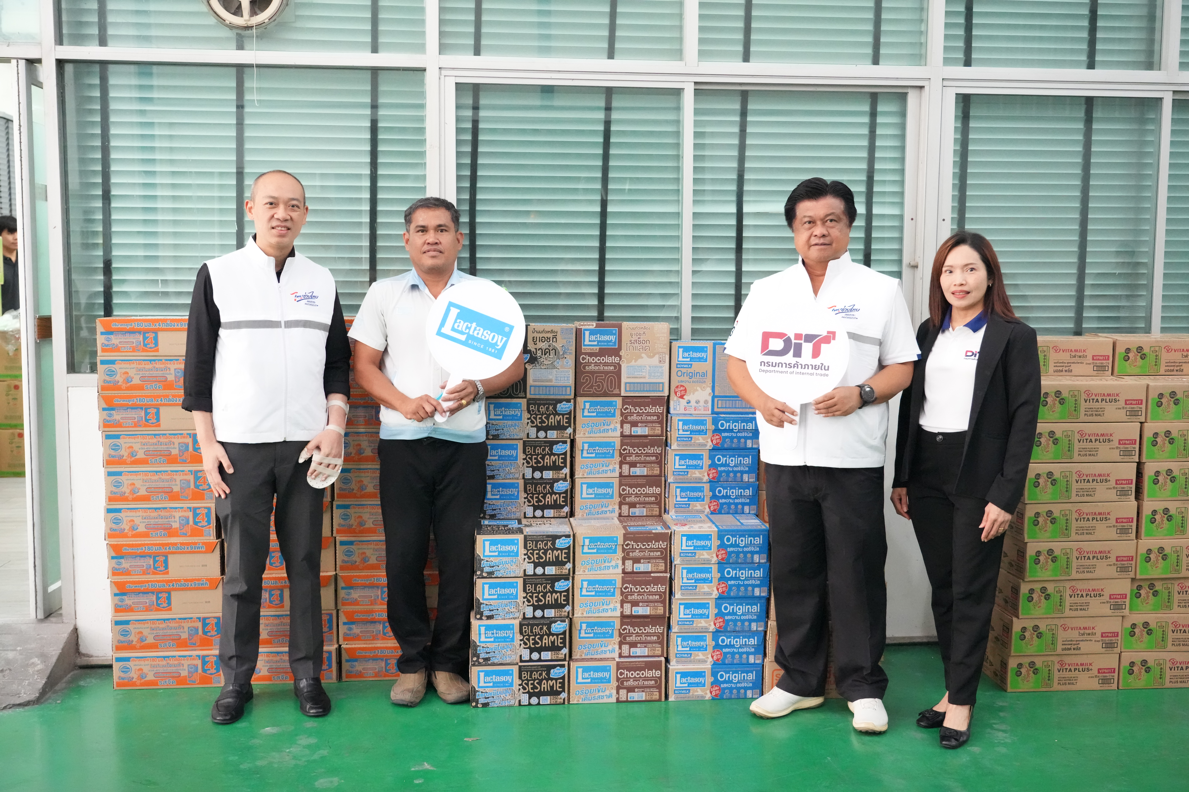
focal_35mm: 35
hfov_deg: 54.4
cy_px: 396
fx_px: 1156
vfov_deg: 37.9
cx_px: 594
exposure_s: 1/200
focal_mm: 35
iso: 12800
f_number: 4.5
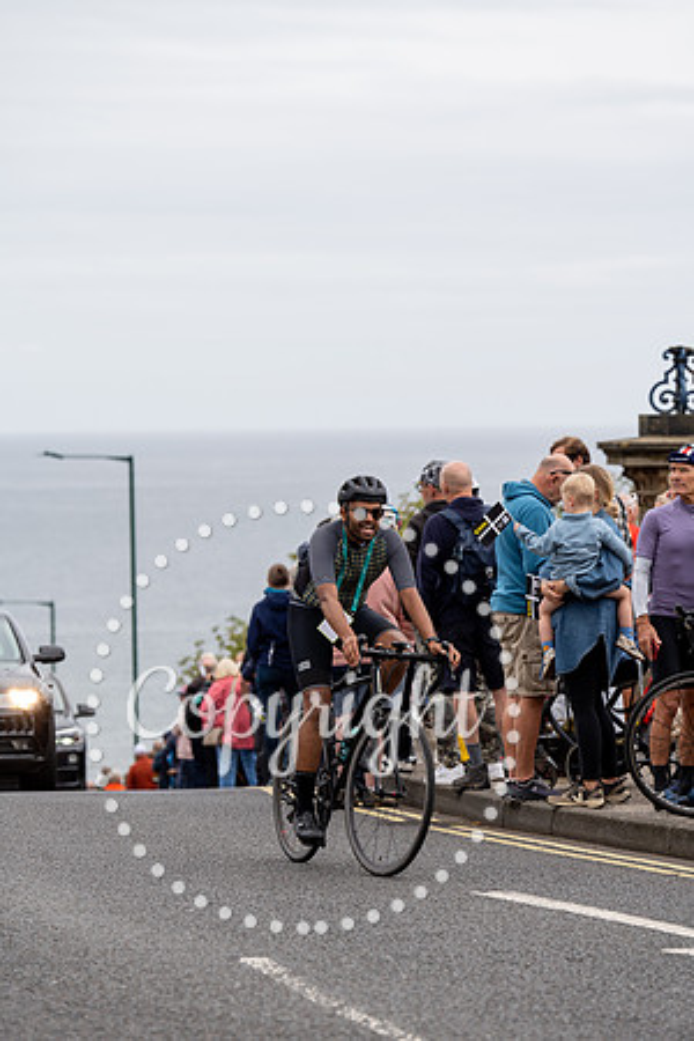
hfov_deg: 9.8
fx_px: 4048
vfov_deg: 14.7
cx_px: 347
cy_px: 520
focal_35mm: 140
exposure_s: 1/640
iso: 200
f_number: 4.5
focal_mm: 140
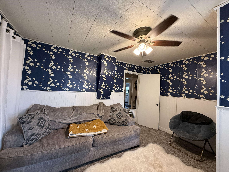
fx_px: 93
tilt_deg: +2.8
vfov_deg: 85.7
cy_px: 86
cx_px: 114
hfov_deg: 102.1
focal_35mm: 14
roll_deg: -3.1
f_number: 2.2
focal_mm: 2.22
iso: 400
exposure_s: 1/60
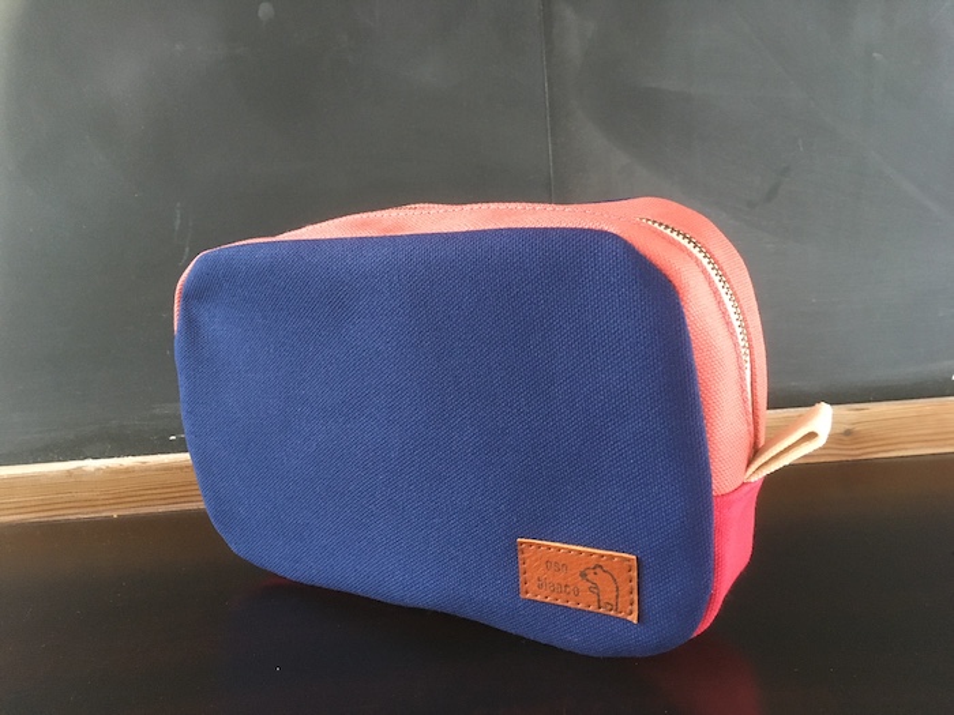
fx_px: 799
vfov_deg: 48.2
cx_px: 477
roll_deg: +3.0
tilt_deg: -6.0
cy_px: 358
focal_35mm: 29
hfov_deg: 61.7
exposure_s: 1/20
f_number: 2.2
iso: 200
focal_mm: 4.15
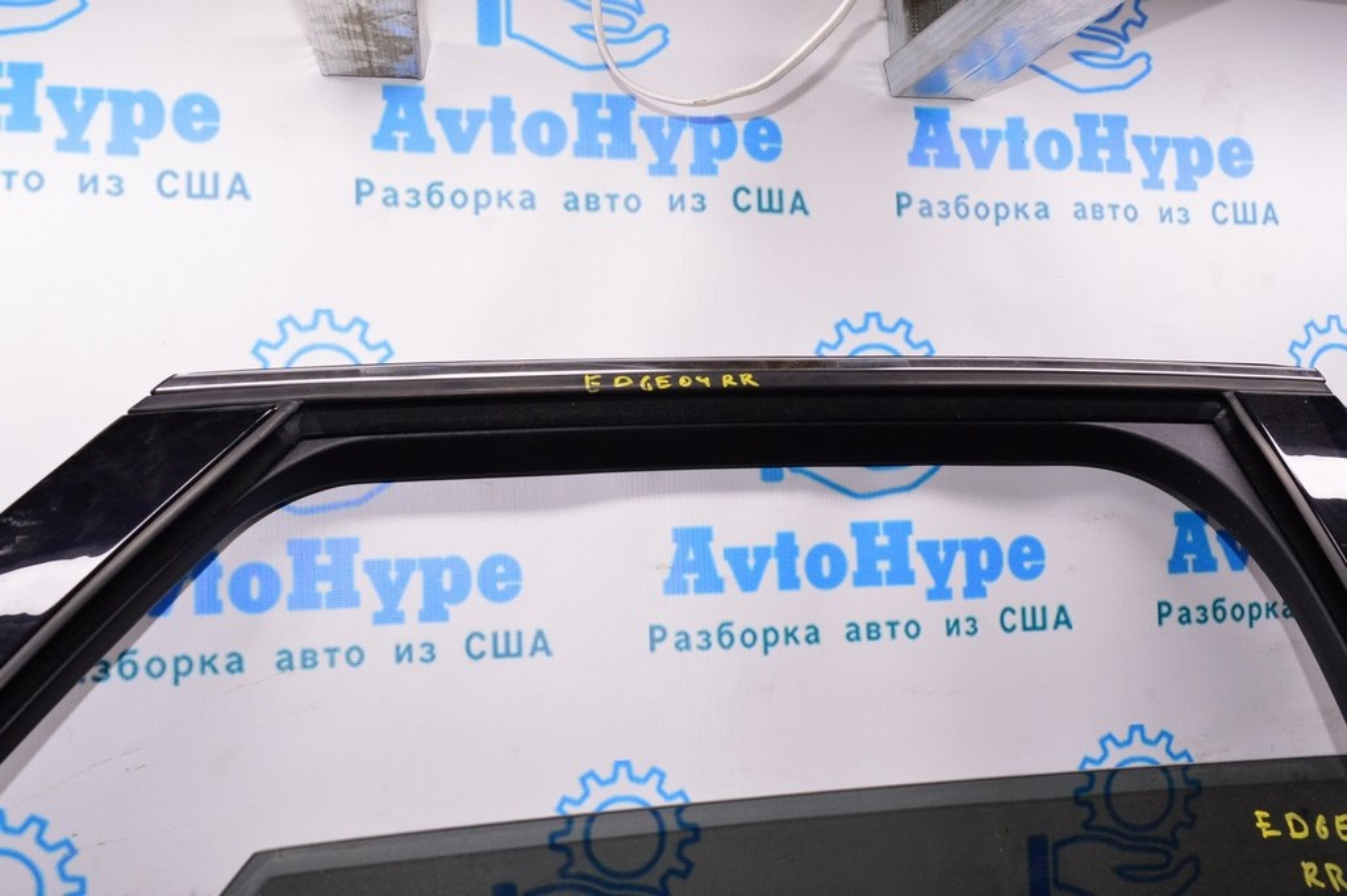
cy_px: 448
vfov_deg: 43.5
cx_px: 674
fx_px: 1122
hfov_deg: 62.0
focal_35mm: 30
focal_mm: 20
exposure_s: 1/200
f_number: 8
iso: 1600
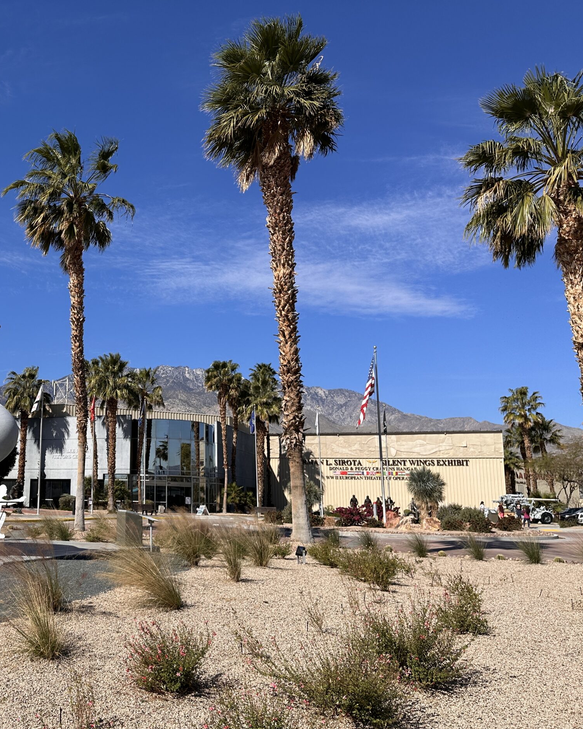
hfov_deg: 43.6
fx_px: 690
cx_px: 115
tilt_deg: +10.3
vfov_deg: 55.7
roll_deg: -1.4
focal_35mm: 32
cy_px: 373
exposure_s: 1/7042
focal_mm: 6.86
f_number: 1.78
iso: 80
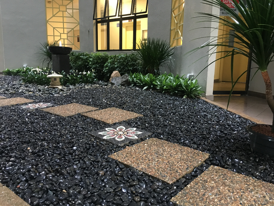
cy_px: 103
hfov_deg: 61.7
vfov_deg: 48.2
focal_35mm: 29
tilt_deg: -10.5
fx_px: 230
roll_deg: -0.5
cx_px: 137
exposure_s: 1/17
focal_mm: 4.15
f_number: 2.2
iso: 400
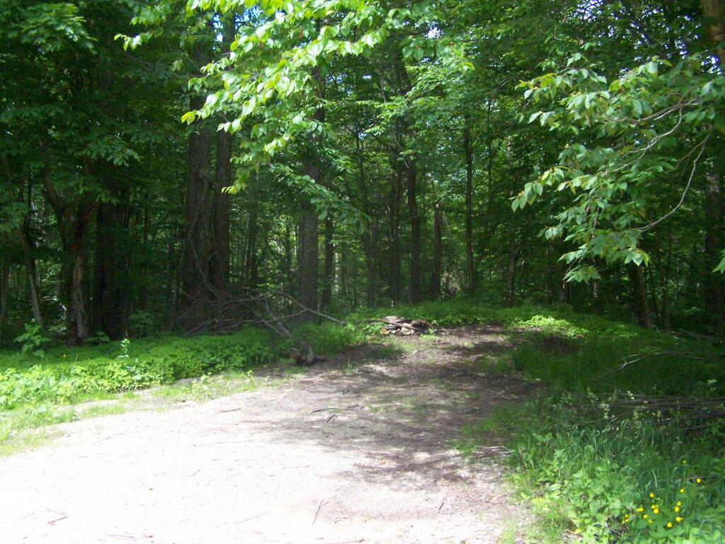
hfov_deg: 49.0
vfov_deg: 37.7
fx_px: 796
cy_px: 272
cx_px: 362
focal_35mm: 38
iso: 400
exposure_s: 1/640
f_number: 4
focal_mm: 6.3
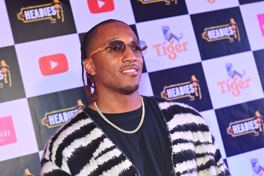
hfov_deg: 28.8
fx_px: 513
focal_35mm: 70
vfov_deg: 19.5
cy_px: 88
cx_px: 132
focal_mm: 70
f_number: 5
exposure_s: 1/80
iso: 1250
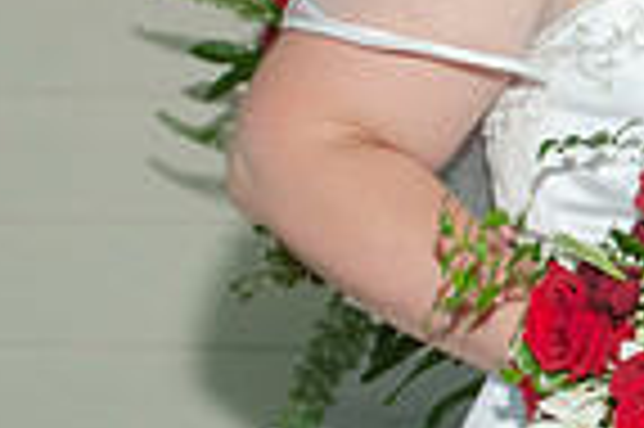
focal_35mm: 188
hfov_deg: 10.4
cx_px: 1126
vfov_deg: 7.3
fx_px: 3359
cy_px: 117
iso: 400
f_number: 5.6
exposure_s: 1/250
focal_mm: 31
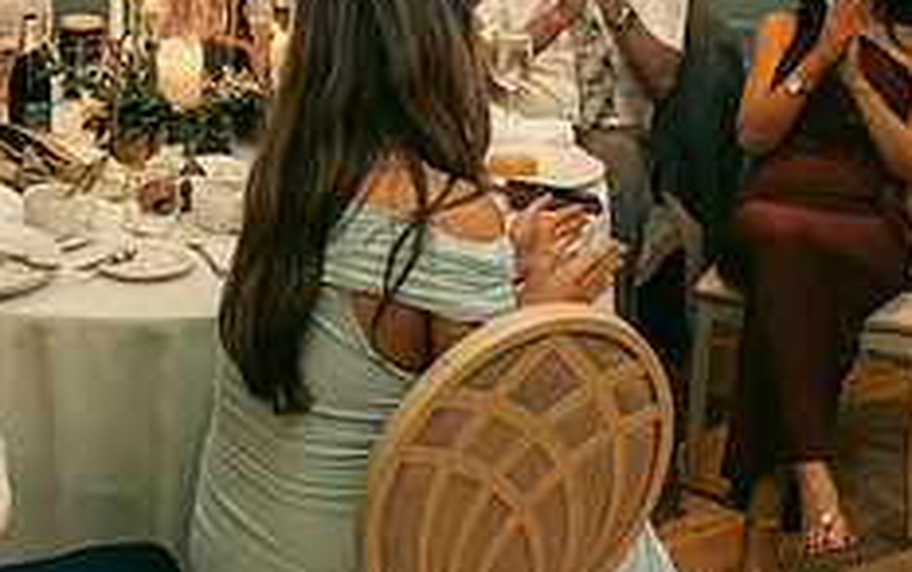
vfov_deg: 18.0
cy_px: 41
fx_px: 1766
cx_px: 188
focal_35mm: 71
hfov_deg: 28.4
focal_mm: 28
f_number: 3.5
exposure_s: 1/160
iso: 2500
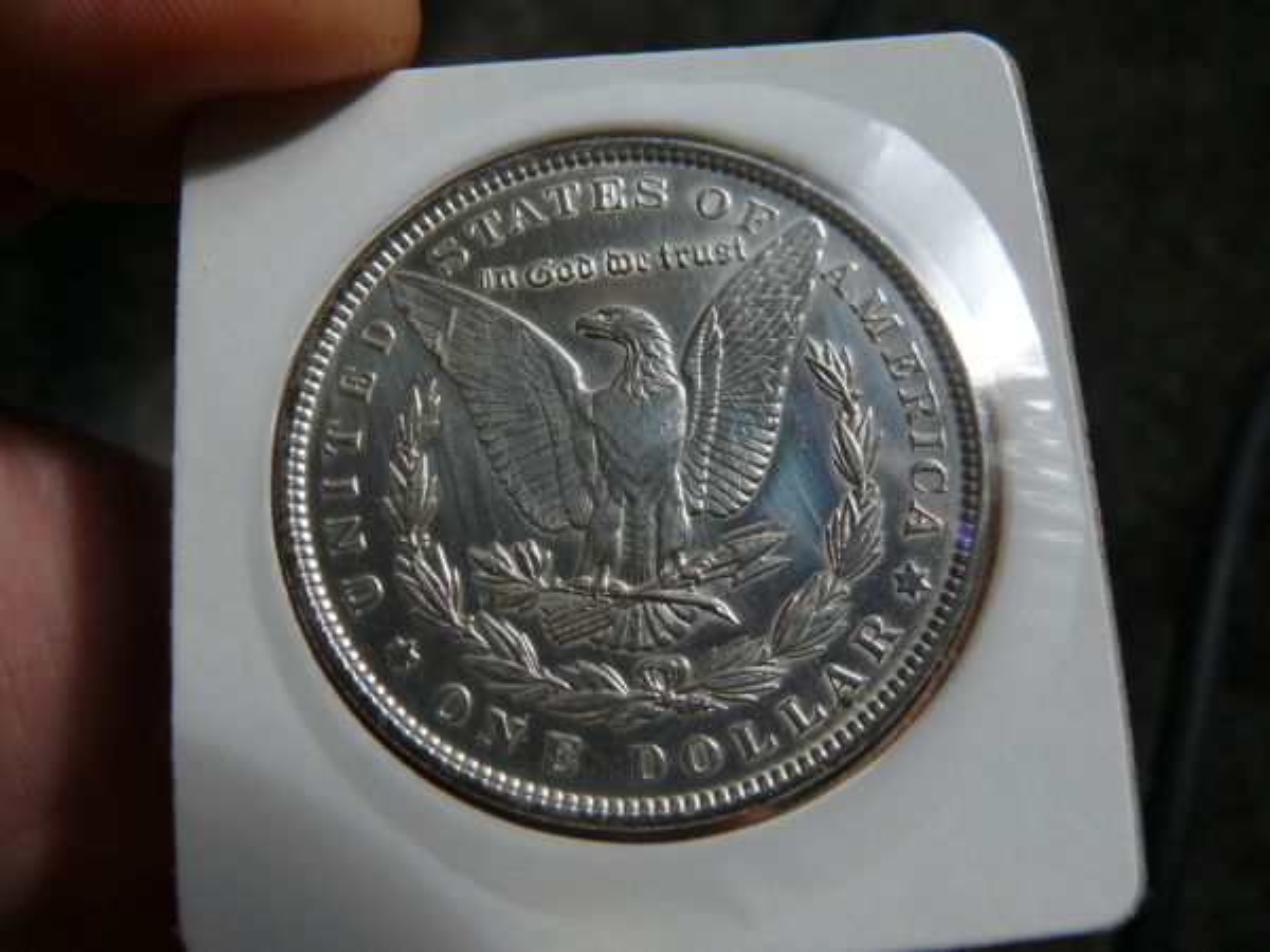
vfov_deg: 40.7
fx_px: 1284
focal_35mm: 35
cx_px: 635
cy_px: 476
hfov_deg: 52.6
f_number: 4
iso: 100
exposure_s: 1/200
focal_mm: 7.4
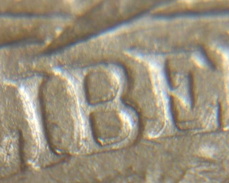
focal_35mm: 228
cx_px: 81
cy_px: 147
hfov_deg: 8.5
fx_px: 1545
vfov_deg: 6.8
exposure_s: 1/125
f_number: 6.2
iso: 400
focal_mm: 22.6
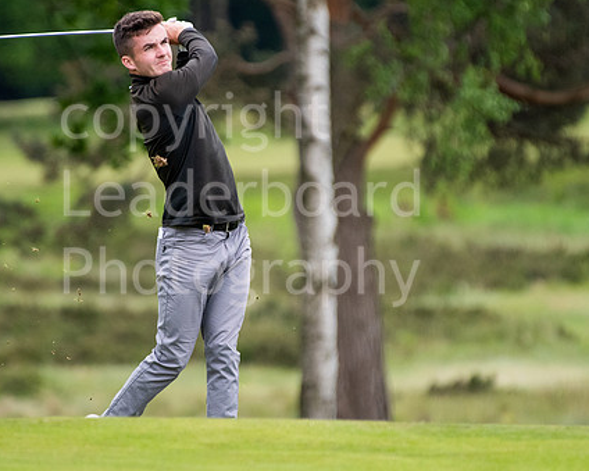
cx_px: 243
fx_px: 16121
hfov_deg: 2.1
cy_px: 206
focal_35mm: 925
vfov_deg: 1.7
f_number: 5.6
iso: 1600
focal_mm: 480
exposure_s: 1/1600
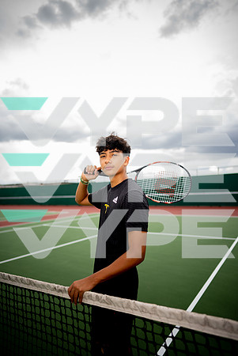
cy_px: 178
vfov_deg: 73.7
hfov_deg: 53.2
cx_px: 119
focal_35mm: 24
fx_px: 237
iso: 50
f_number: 1.4
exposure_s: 1/800
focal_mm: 24
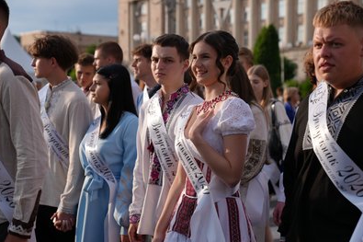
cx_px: 181
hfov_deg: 28.5
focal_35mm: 71
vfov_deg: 19.2
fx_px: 716
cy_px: 122
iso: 80
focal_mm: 70
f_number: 4.5
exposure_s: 1/320
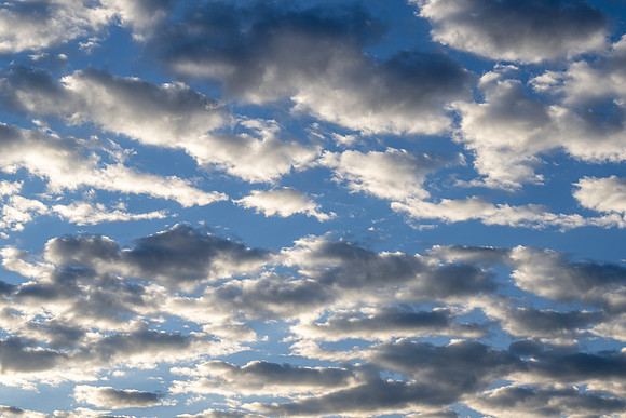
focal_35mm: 70
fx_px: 1217
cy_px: 209
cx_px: 313
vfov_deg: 19.5
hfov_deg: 28.8
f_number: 14
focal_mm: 70
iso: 100
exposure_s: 1/125
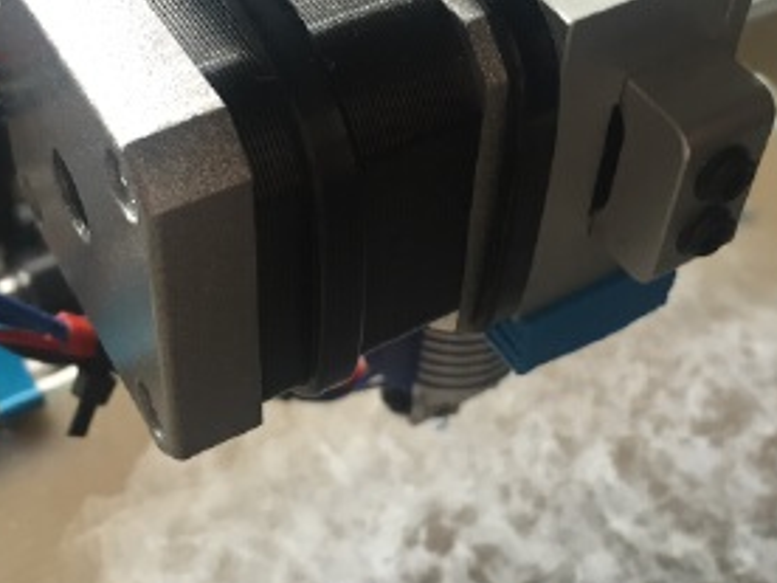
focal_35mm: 56
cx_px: 353
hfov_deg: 34.3
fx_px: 1257
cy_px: 107
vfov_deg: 25.6
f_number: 2.2
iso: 32
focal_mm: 4.15
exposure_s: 1/40
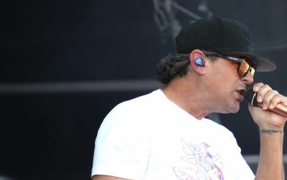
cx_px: 200
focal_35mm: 473
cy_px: 122
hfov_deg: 4.4
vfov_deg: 2.8
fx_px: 3700
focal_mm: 188
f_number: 6.3
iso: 500
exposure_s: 1/320
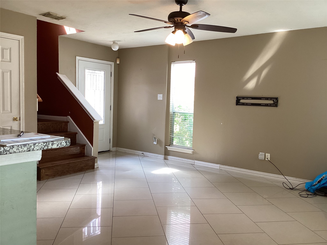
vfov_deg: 45.4
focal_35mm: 31
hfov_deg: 58.4
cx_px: 164
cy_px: 122
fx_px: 293
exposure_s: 1/60
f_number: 2.4
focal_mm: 3.3
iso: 100
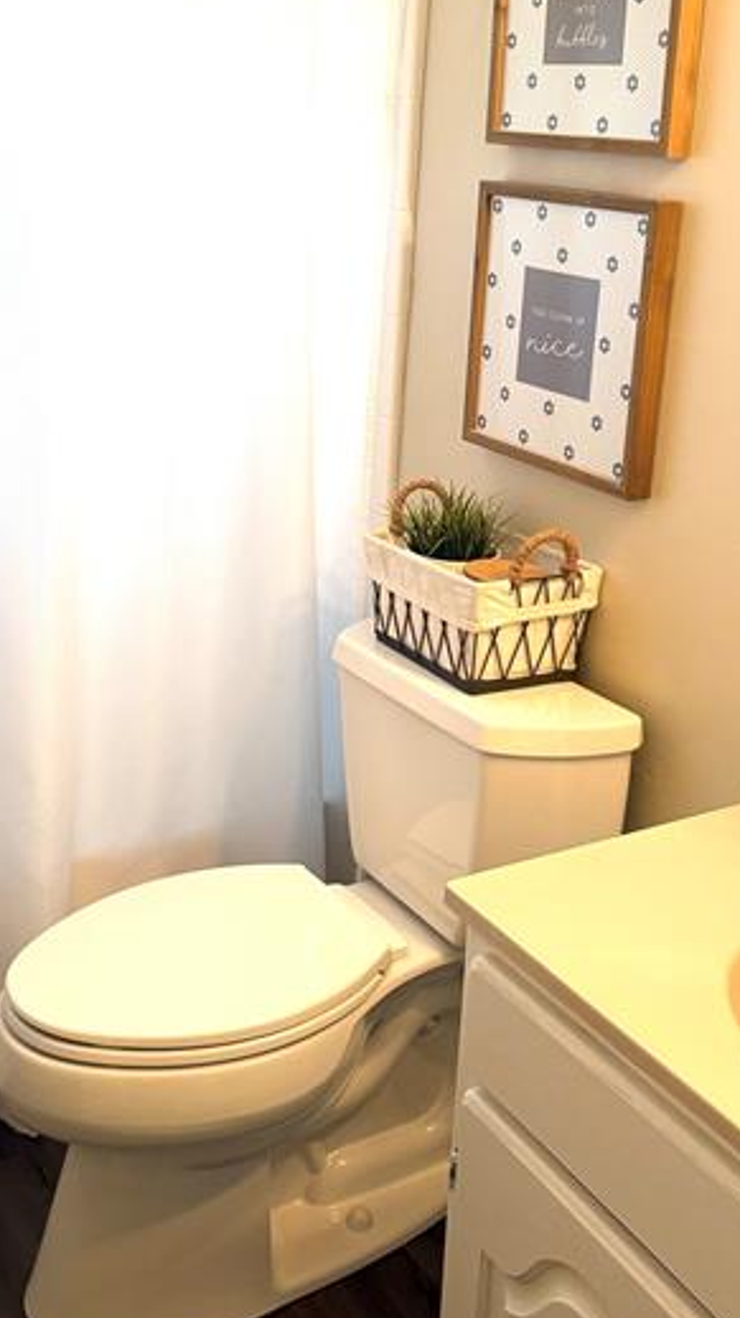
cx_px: 346
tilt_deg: -14.7
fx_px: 1467
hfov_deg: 28.3
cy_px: 496
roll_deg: -3.7
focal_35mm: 42
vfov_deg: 47.9
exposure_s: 1/60
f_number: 1.6
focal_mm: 5.96
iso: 160
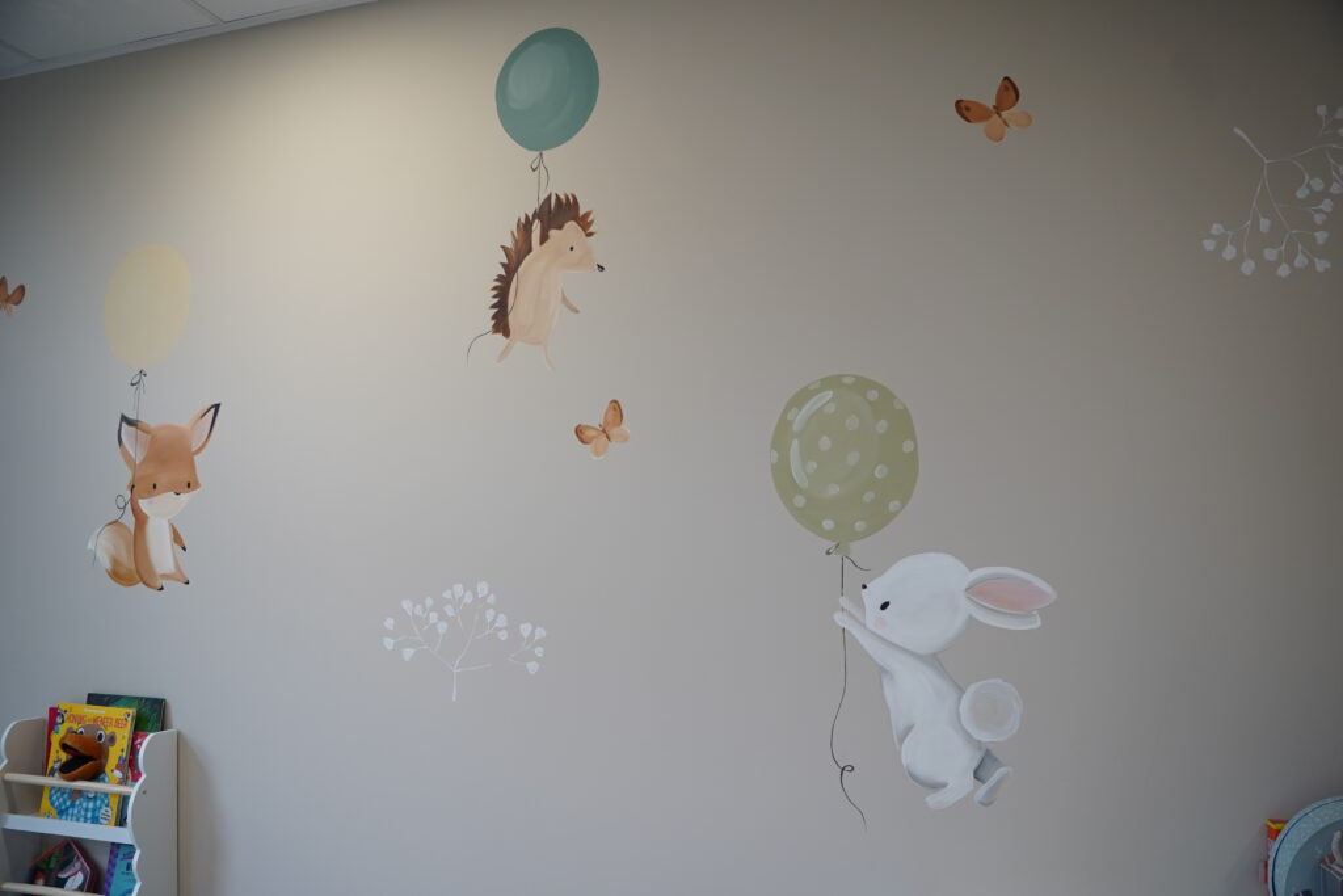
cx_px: 672
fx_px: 1007
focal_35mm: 27
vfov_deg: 47.9
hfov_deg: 67.4
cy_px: 448
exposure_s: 1/125
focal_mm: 18
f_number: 2.8
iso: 320
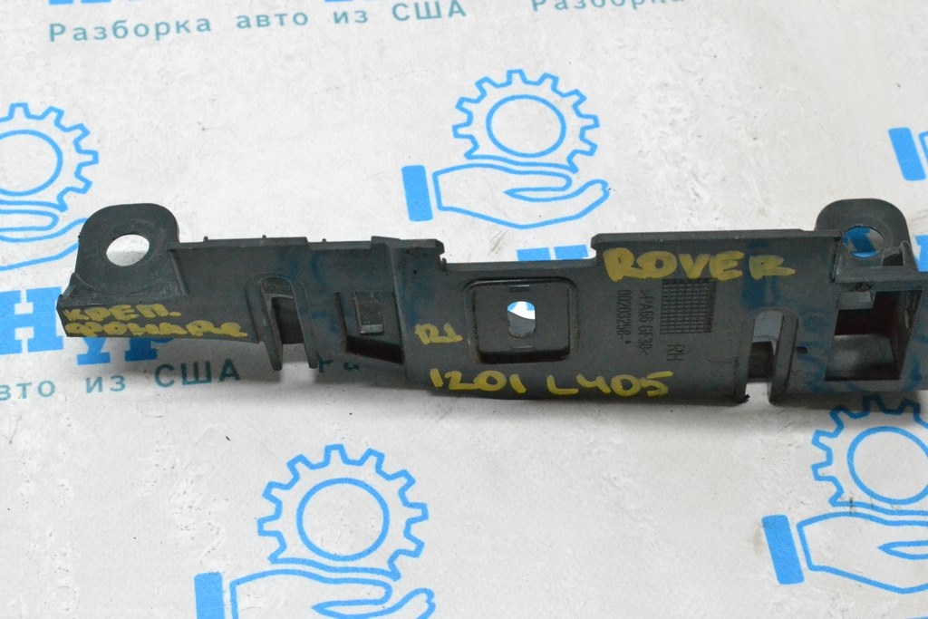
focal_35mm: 72
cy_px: 310
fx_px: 1856
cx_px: 464
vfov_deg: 18.9
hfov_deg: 28.1
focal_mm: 48
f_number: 11
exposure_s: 1/160
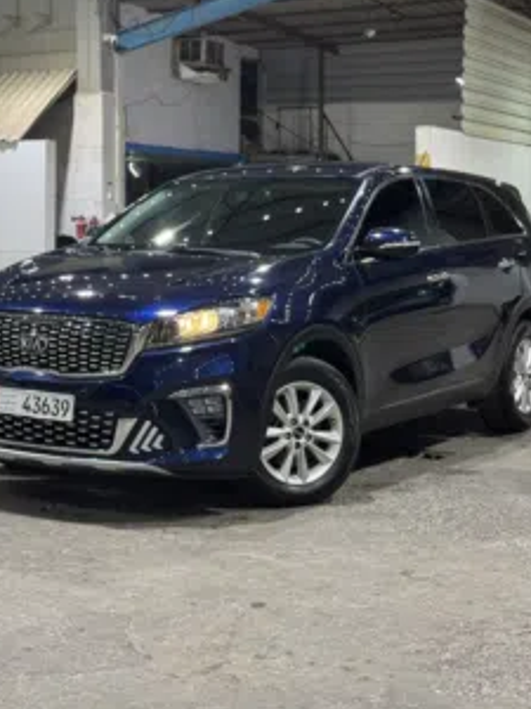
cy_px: 295
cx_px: 234
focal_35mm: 64
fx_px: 1309
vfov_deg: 30.2
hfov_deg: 22.9
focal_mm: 6.76
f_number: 1.78
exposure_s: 1/50
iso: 250
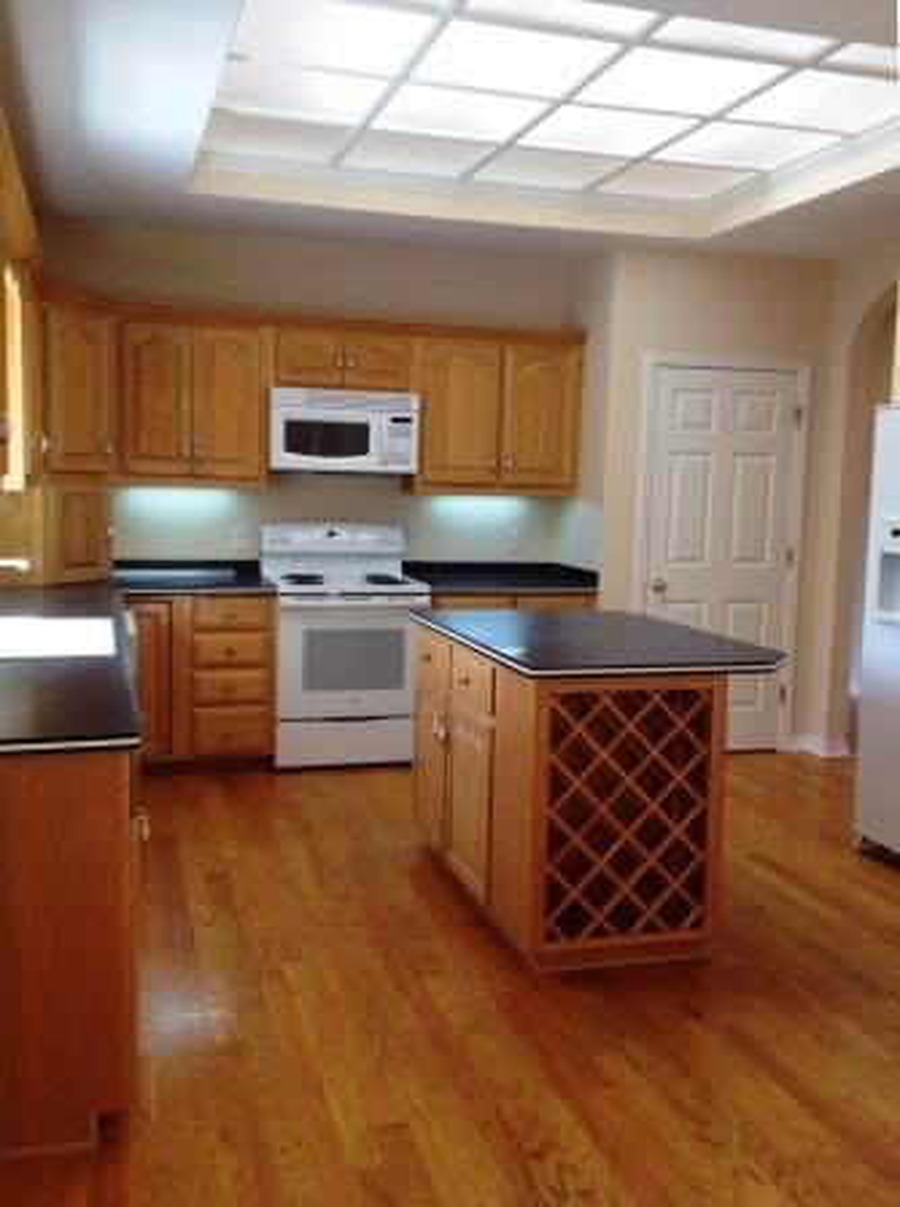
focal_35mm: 35
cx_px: 450
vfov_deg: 52.7
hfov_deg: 40.6
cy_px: 604
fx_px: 1218
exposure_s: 1/60
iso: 64
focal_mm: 4.28
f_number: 2.4
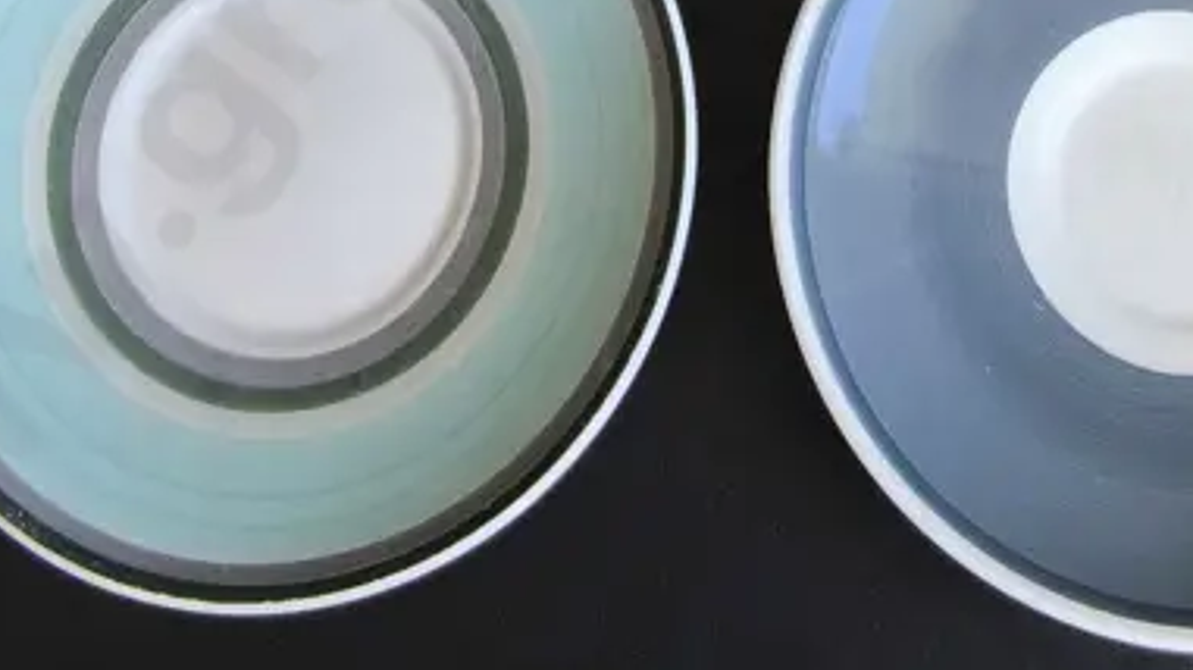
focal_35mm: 79
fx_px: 2498
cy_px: -617
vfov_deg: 13.4
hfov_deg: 26.8
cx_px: 758
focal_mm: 2.87
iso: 64
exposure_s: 1/100
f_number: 2
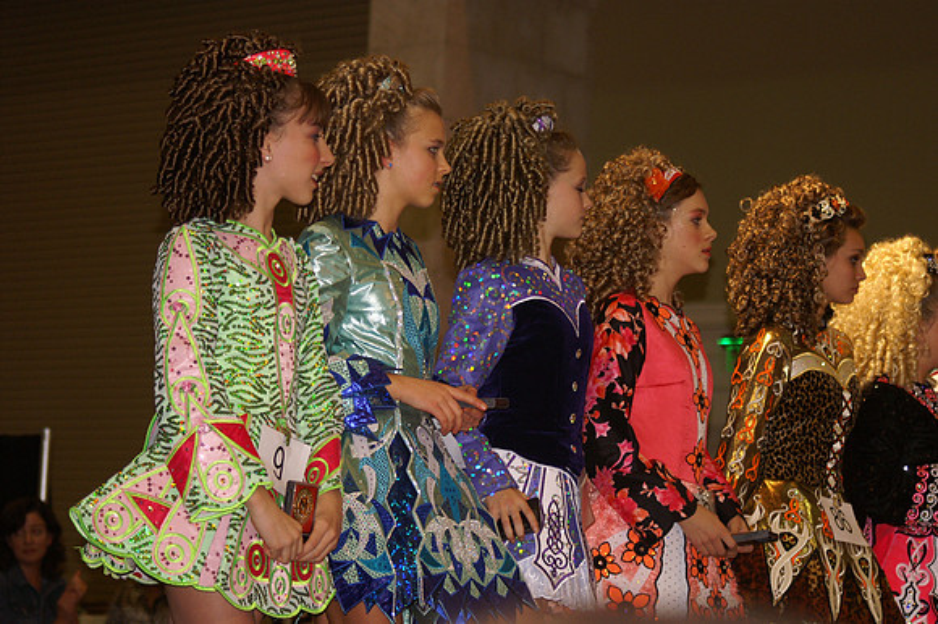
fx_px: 2734
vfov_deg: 13.0
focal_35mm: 105
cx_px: 469
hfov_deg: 19.5
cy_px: 312
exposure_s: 1/125
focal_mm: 70
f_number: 4
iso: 400
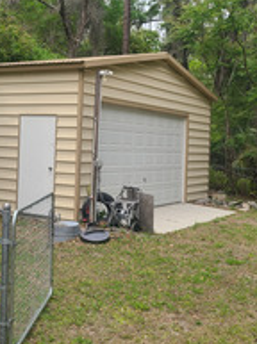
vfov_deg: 35.4
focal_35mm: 54
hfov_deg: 26.7
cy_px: 125
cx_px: 71
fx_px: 536
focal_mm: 5.4
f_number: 1.8
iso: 40
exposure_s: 1/1024
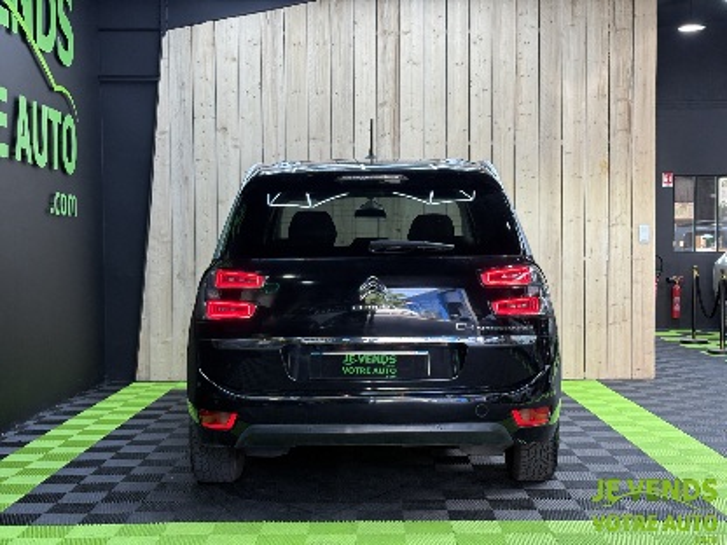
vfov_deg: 28.0
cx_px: 364
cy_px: 272
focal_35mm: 52
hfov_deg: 36.8
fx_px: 1092
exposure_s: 1/100
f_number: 1.6
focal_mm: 5.96
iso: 40
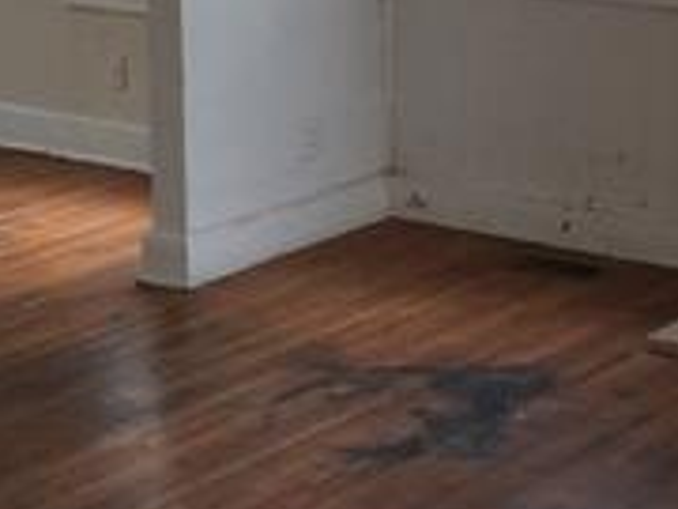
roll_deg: +0.3
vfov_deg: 14.1
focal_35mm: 103
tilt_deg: -10.2
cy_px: -34
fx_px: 2017
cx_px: 648
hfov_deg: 18.7
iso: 64
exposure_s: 1/30
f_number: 2.2
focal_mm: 4.15
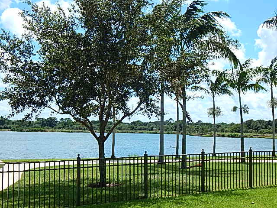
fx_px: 384
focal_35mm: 48
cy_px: 104
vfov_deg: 30.3
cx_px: 138
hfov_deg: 39.7
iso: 125
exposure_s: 1/1000
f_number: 3.7
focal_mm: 8.6
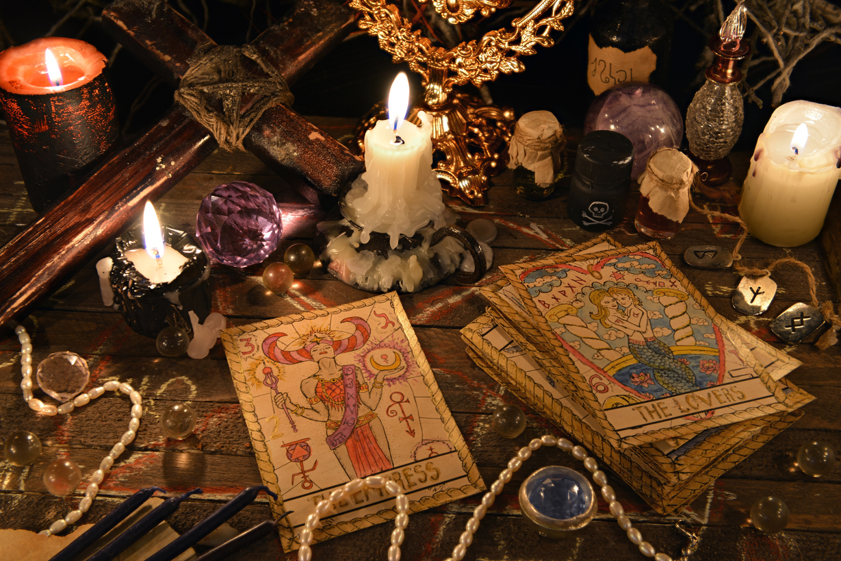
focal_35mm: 49
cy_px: 276
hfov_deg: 40.3
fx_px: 1144
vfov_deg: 27.5
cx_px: 413
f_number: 5
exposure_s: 1/3
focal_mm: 48
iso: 160
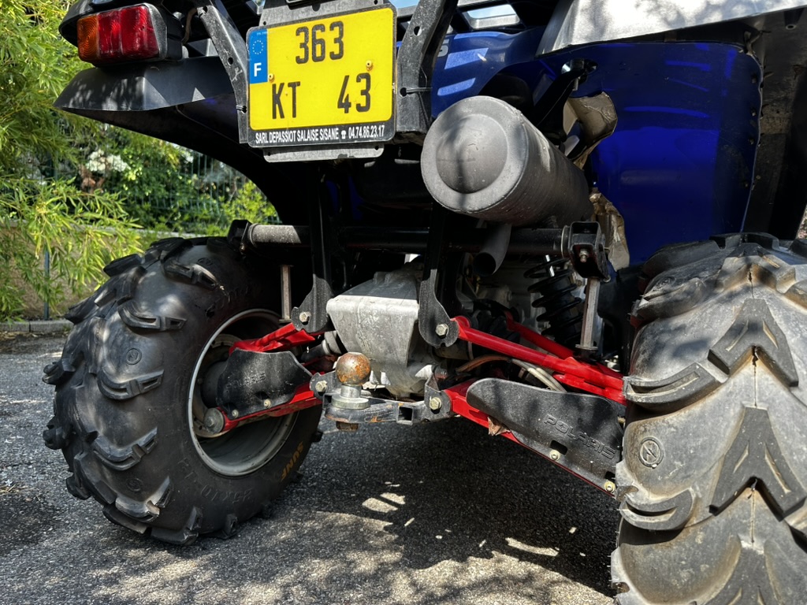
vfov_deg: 56.8
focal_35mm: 24
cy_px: 302
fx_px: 560
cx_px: 404
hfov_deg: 71.6
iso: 80
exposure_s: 1/441
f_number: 1.78
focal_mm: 6.86
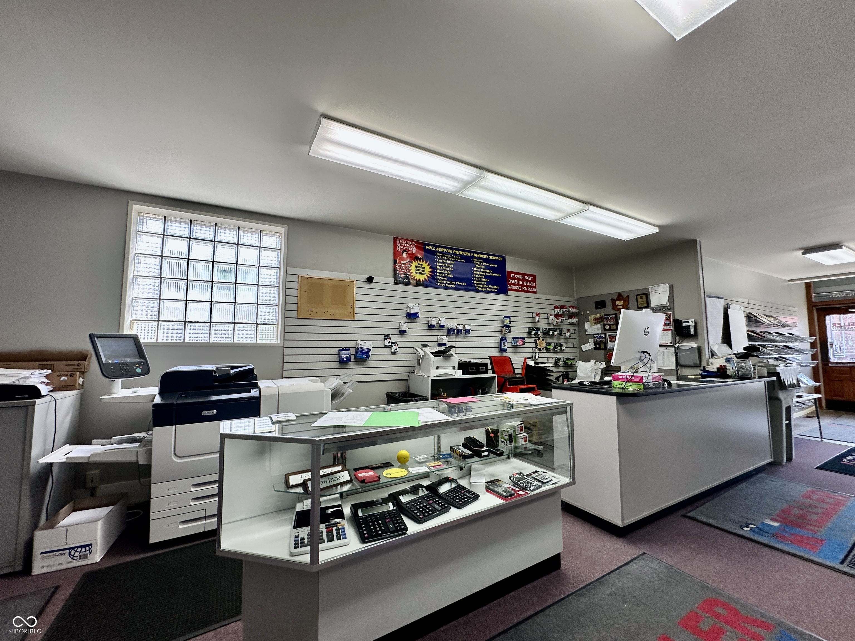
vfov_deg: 85.7
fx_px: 346
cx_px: 428
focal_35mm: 14
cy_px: 320
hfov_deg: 102.1
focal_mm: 2.22
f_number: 2.2
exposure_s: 1/120
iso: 100
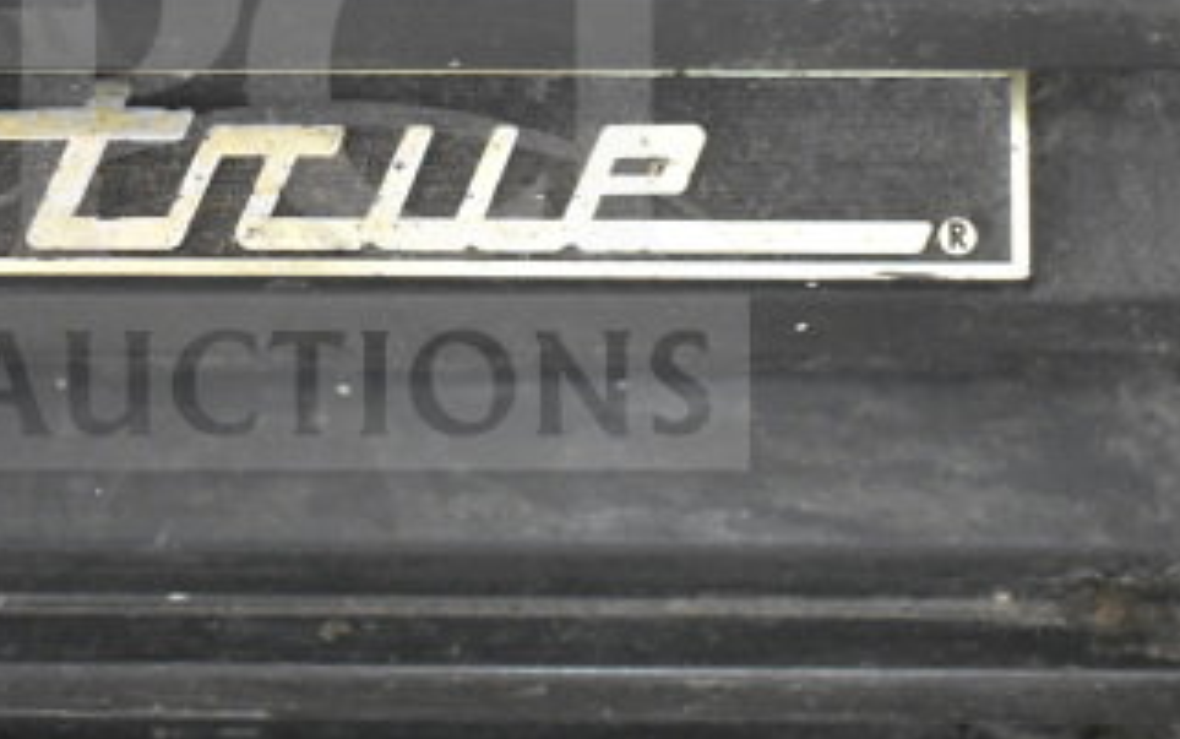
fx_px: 3925
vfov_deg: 10.7
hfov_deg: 17.0
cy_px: 178
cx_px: 335
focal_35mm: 122
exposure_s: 1/60
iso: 9000
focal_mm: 42
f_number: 5
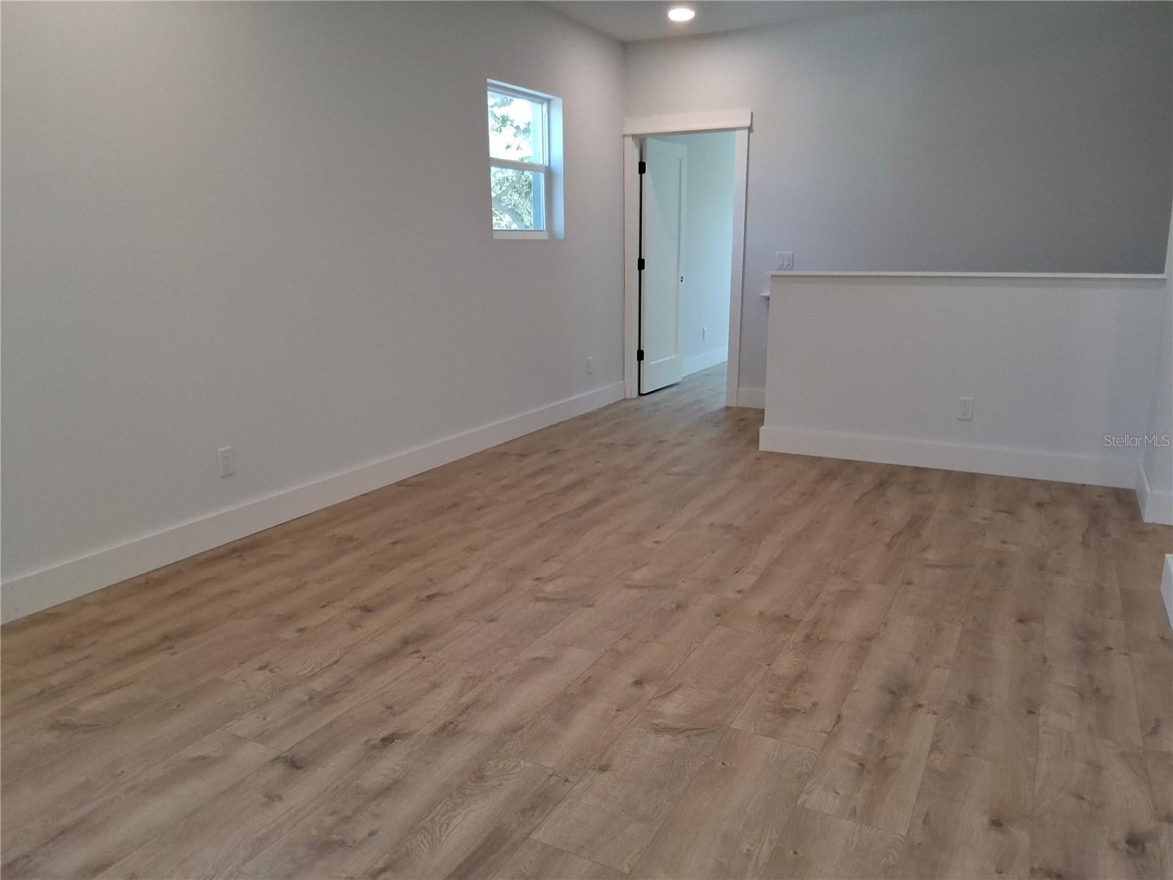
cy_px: 440
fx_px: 847
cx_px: 586
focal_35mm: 25
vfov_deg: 54.9
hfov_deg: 69.4
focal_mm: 3.08
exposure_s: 1/120
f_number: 2
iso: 200
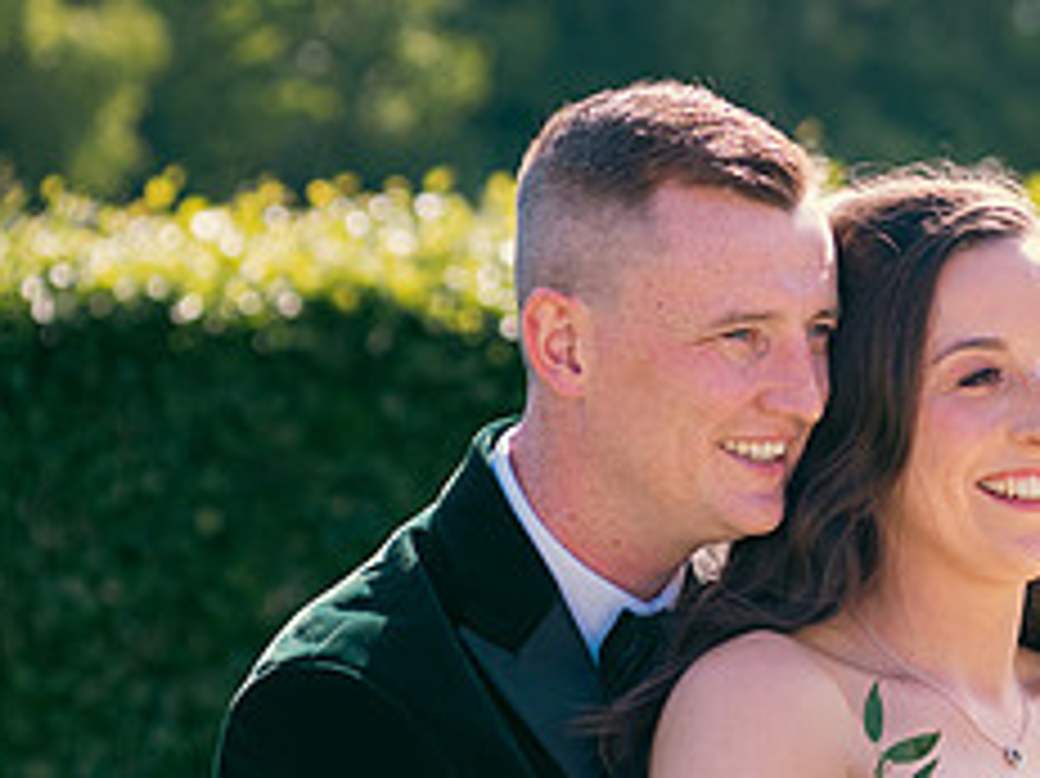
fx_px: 5795
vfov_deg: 7.7
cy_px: 762
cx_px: 1026
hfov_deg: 10.2
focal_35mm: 193
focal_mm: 80
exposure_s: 1/640
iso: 200
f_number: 3.5
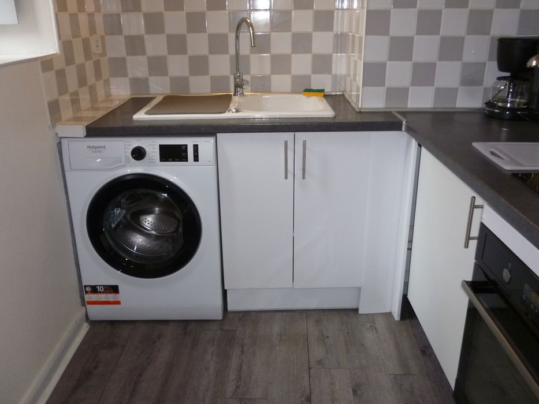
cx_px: 271
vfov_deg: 46.8
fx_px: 467
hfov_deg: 60.0
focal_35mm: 30
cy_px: 194
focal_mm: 5
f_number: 3.1
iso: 250
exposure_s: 1/60
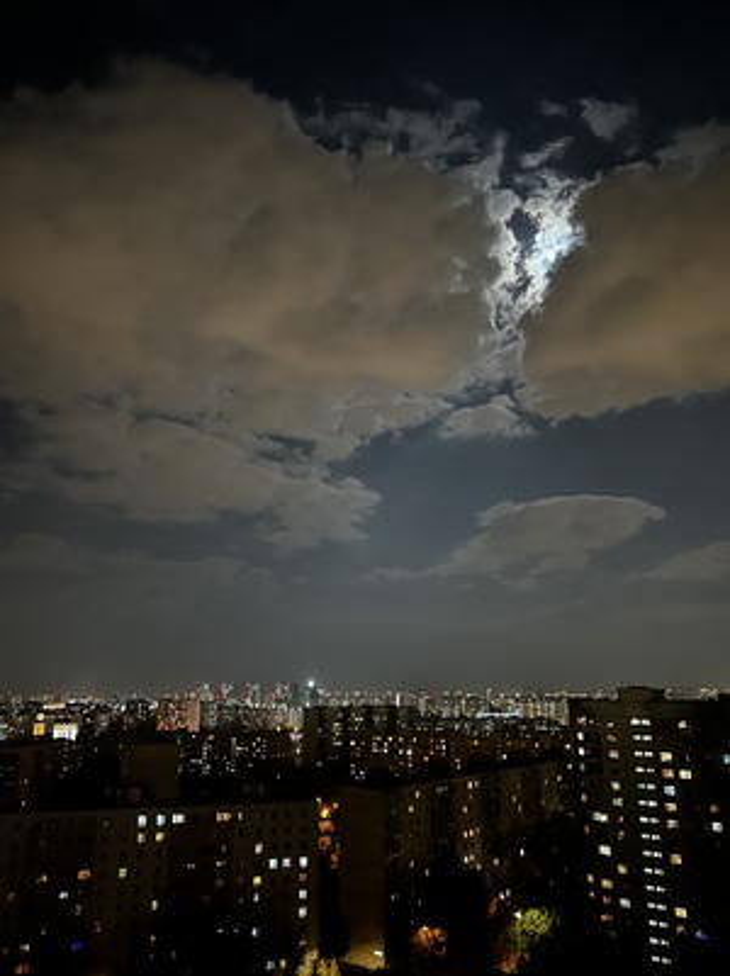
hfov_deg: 53.0
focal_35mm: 26
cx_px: 365
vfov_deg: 67.4
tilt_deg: +14.9
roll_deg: +1.3
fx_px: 732
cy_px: 488
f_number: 1.5
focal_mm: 5.7
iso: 1250
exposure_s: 1/9
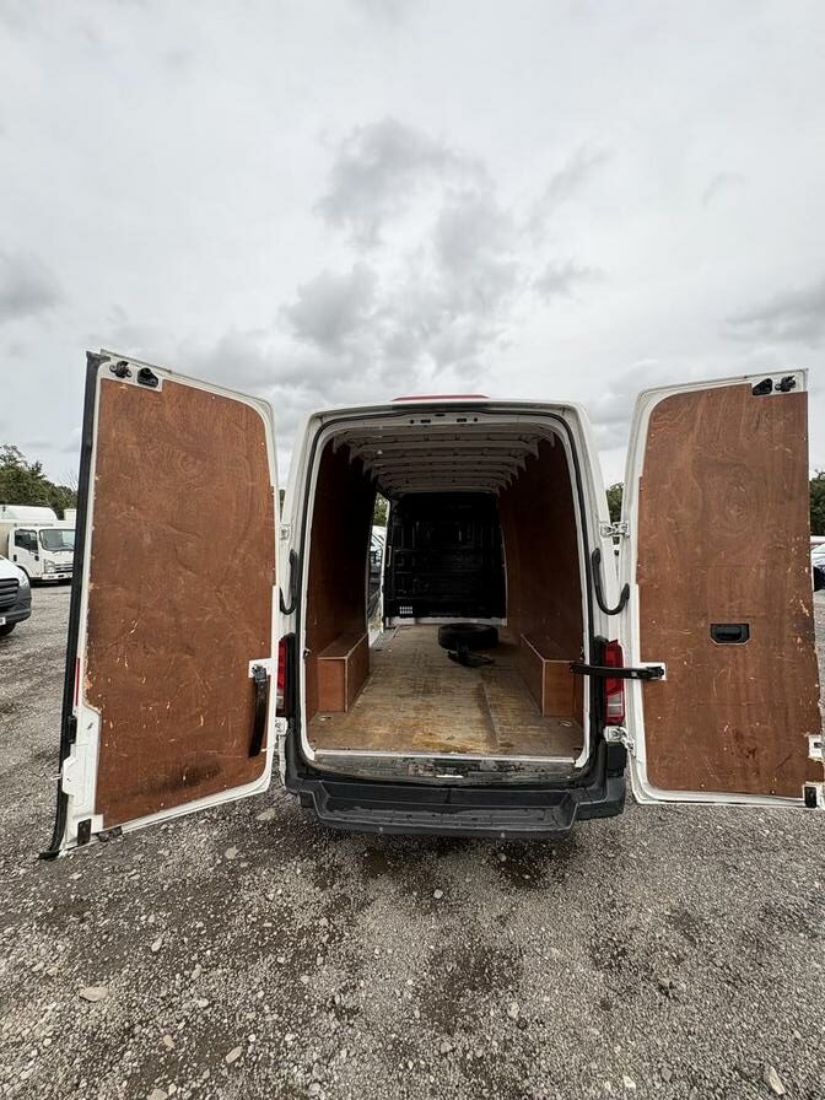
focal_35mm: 14
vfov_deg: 102.1
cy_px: 550
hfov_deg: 85.7
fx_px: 445
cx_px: 412
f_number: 2.2
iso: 40
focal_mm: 2.22
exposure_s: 1/445
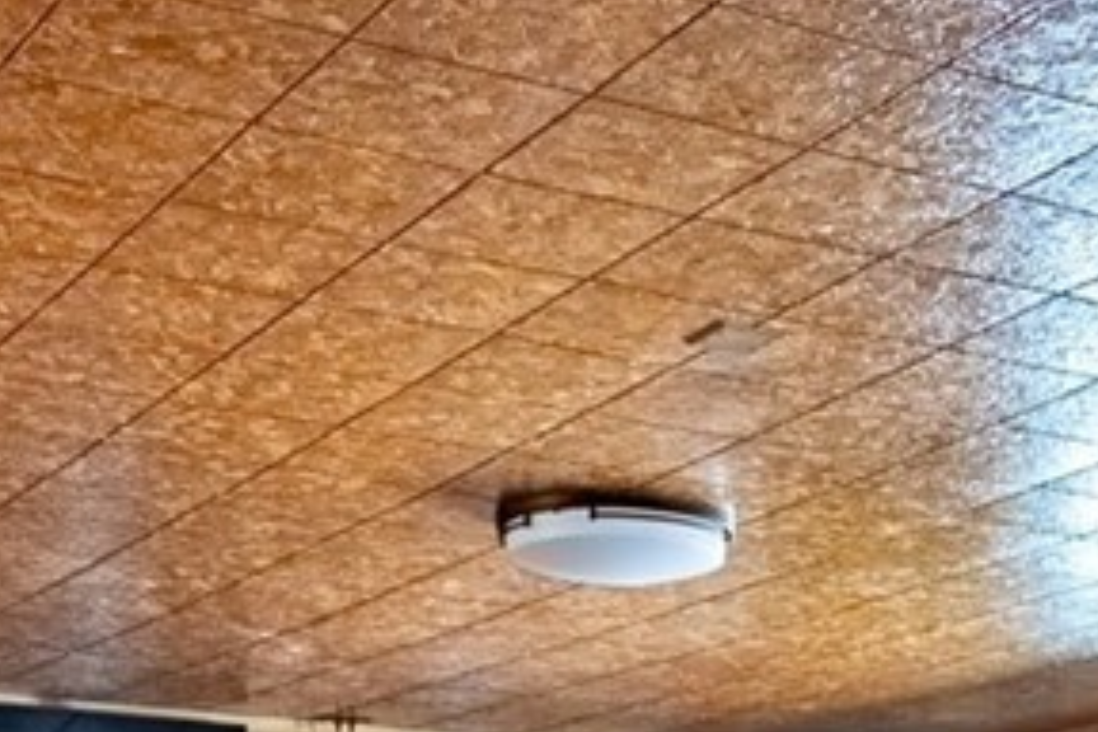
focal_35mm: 89
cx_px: 1071
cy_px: 1174
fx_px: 2714
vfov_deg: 14.1
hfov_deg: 22.1
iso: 200
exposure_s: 1/80
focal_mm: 16
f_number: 8
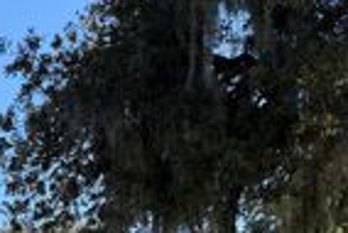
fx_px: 852
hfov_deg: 21.2
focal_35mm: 88
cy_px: 332
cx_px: -91
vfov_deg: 14.7
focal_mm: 6.93
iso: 64
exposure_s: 1/1513
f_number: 1.8
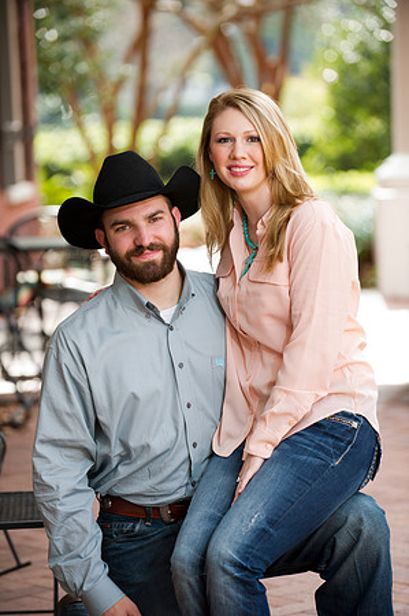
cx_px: 204
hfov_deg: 10.1
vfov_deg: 15.2
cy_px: 308
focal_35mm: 135
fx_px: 2306
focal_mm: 135
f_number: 3.2
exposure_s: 1/200
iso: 250
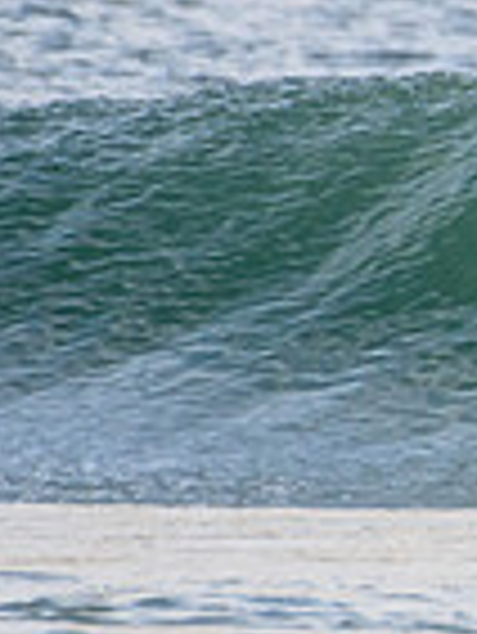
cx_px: 1192
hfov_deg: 0.5
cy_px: 259
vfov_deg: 0.7
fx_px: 54284
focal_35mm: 2959
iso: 800
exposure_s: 1/2000
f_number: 5.6
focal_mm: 500
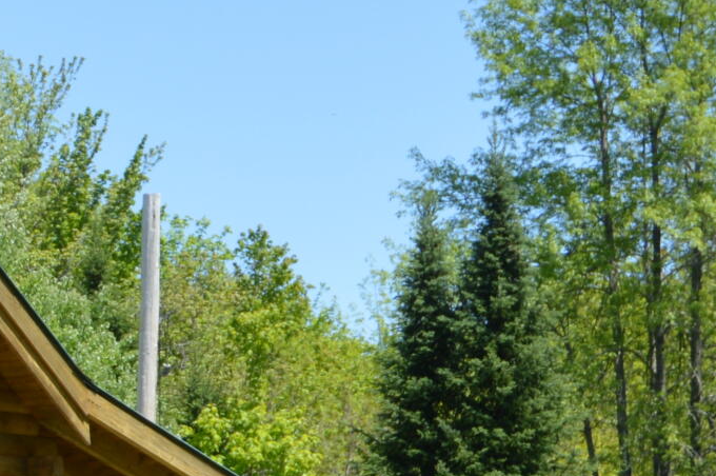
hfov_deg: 9.6
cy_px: 366
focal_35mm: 205
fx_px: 4077
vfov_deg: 6.7
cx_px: -560
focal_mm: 31
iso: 100
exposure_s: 1/250
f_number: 8
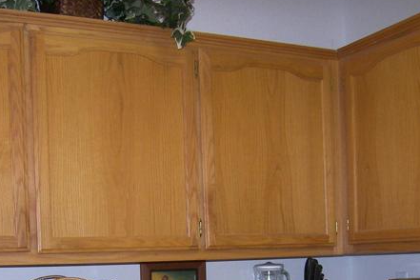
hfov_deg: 34.3
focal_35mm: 58
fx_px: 677
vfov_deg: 22.1
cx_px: 155
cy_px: 306
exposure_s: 1/30
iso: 100
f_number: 2.8
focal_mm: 5
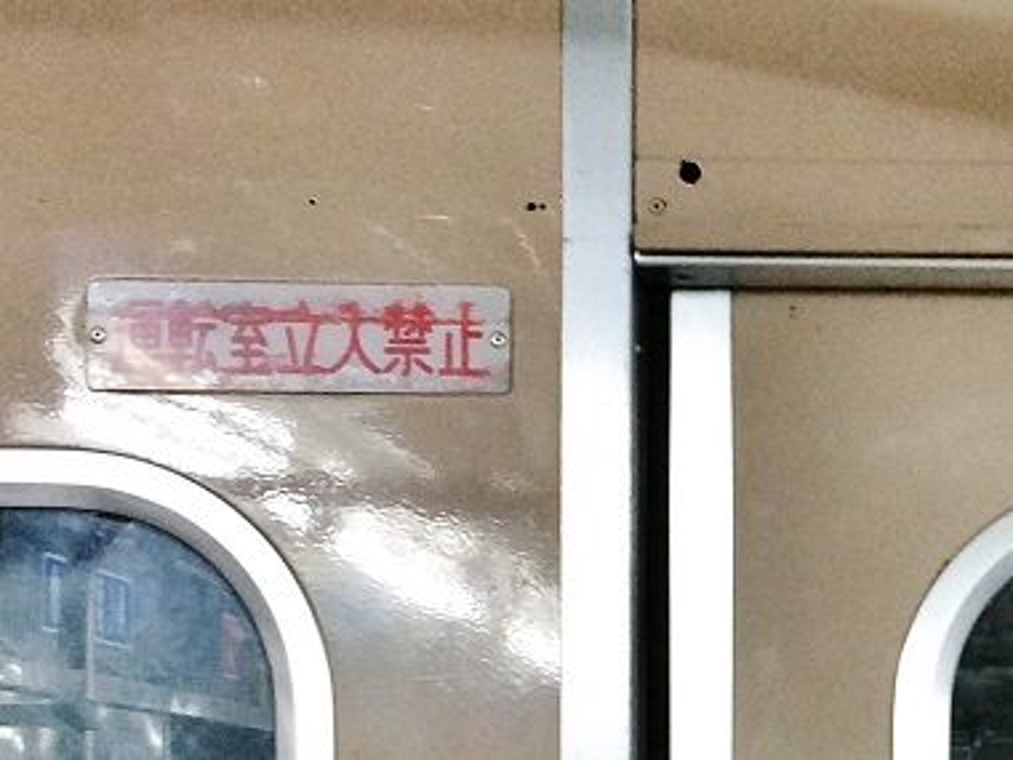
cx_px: 506
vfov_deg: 48.2
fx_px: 849
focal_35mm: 29
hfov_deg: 61.7
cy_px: 380
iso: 200
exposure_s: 1/30
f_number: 2.2
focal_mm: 4.15
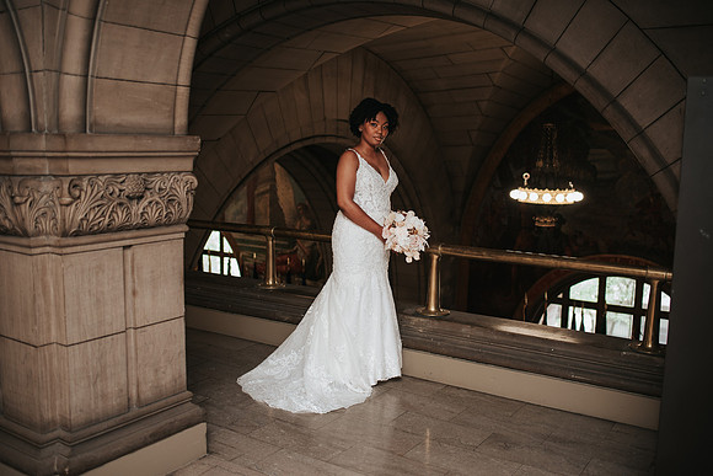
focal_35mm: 35
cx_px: 356
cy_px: 238
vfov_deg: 37.9
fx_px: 693
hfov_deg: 54.4
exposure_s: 1/125
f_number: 2.2
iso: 900
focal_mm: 35
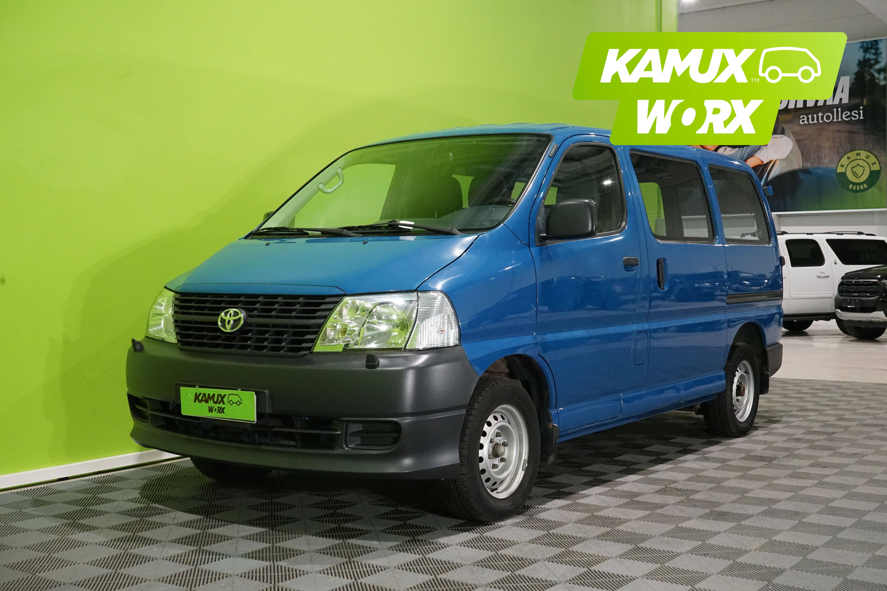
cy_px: 296
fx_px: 1010
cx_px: 444
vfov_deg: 32.6
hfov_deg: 47.4
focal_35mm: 41
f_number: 10
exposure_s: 1/80
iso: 6400
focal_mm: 41
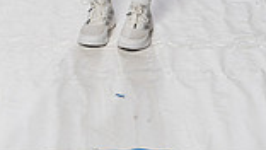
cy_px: -223
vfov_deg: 7.9
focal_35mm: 142
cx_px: 114
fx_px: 1002
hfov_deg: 15.1
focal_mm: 47
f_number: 8
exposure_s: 1/250
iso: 640
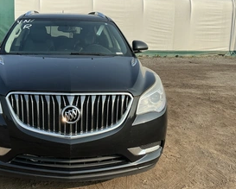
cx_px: 71
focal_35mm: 40
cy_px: 92
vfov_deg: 37.4
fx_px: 280
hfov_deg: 44.8
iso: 25
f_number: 1.8
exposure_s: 1/1377
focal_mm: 3
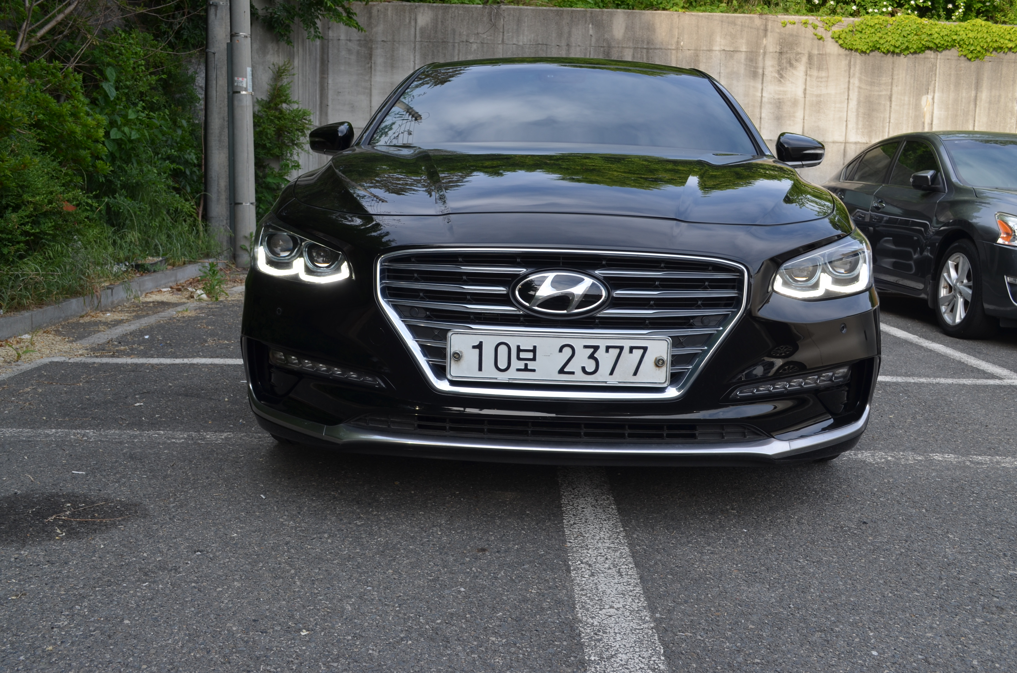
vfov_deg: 36.7
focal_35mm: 36
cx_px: 508
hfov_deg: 53.2
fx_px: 1015
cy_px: 336
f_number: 8
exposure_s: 1/100
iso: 100
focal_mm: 24
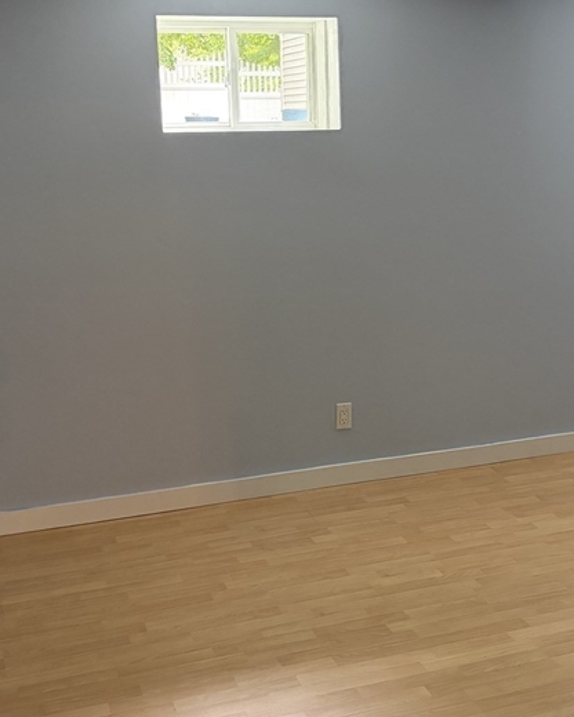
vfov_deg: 37.3
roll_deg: +1.4
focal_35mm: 50
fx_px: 1062
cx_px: 355
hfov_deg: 30.1
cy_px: 338
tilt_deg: -11.7
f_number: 1.6
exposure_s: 1/59
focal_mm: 5.96
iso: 400
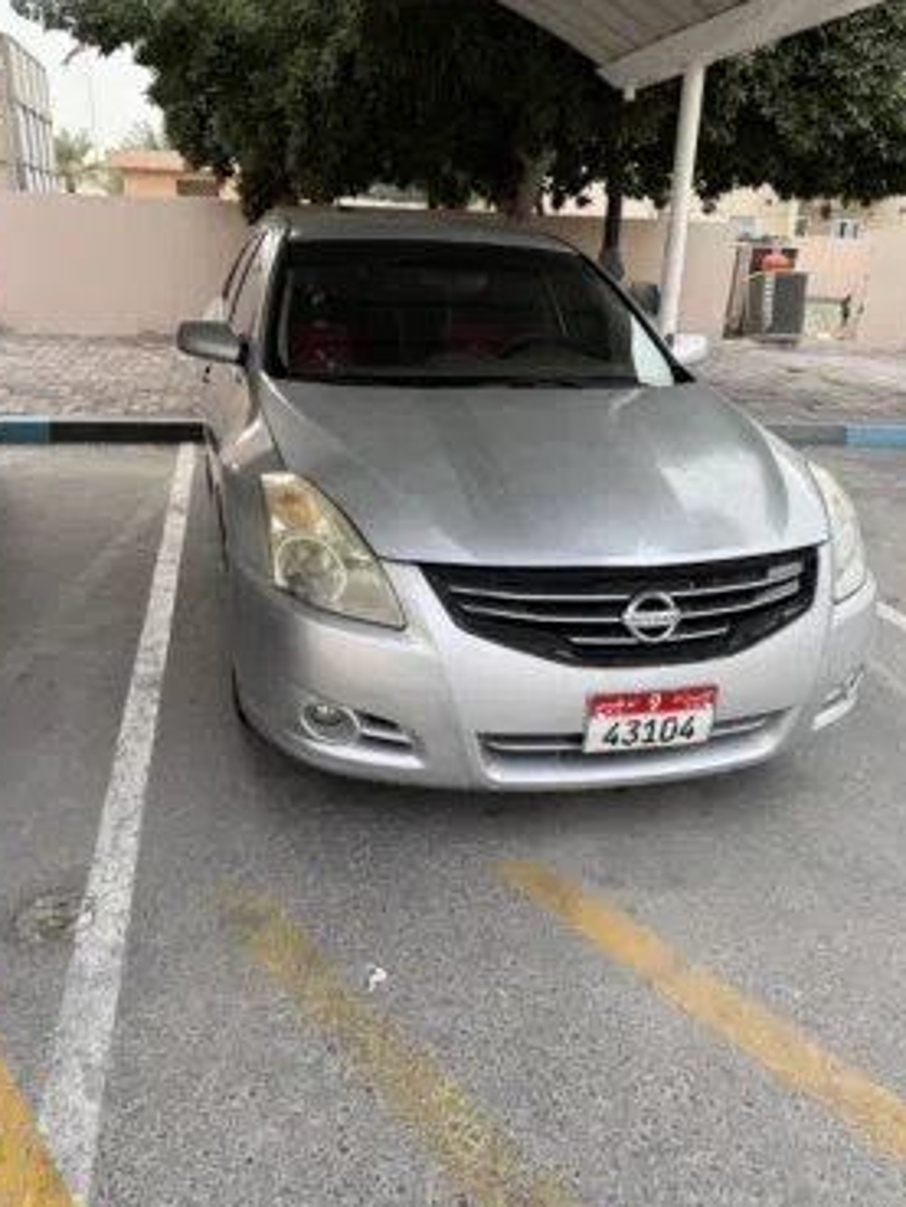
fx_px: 907
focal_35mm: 26
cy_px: 625
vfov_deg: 67.3
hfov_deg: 53.1
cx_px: 445
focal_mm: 6.76
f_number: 1.78
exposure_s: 1/344
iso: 80
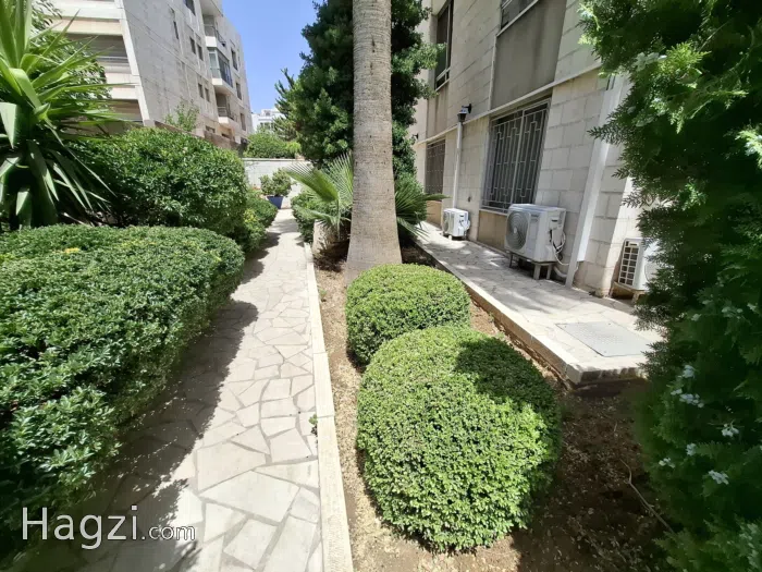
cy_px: 286
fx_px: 286
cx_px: 381
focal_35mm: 13
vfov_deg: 89.9
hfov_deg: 106.2
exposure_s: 1/1073
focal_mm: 1.74
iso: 40
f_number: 2.2
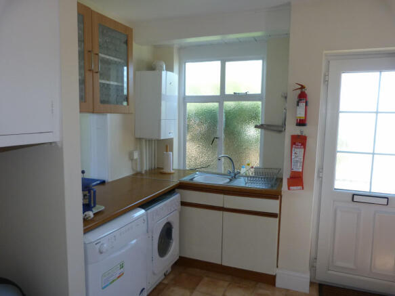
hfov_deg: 69.4
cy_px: 148
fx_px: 285
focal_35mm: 25
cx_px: 198
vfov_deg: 54.9
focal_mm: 4.5
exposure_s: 1/60
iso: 125
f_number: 2.8
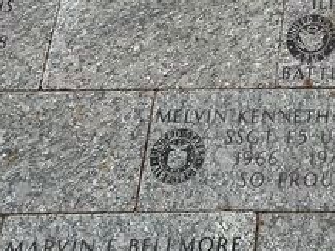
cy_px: -156
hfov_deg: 18.9
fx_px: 930
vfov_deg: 14.2
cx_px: 437
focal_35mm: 96
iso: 40
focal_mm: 5.7
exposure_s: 1/224
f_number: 1.5
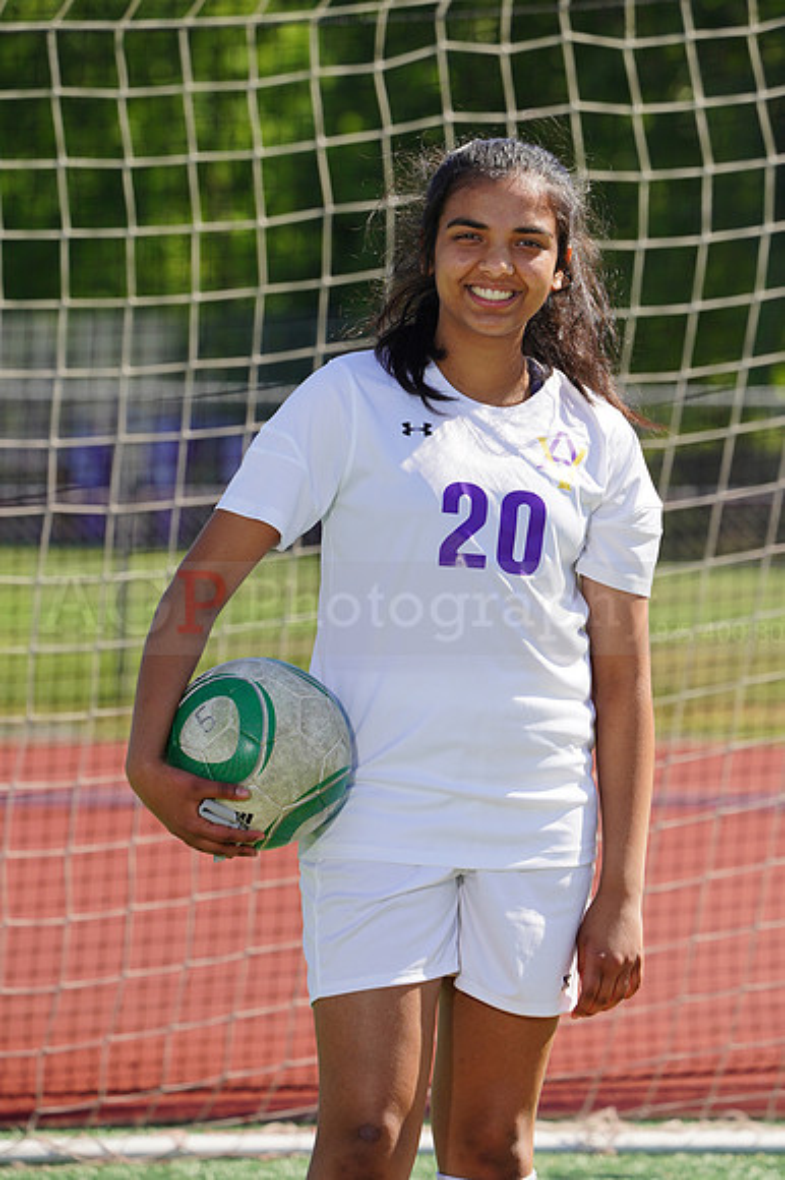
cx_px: 392
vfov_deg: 6.2
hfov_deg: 4.2
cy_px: 590
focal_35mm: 330
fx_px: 10806
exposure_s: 1/250
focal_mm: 330
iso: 200
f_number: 11
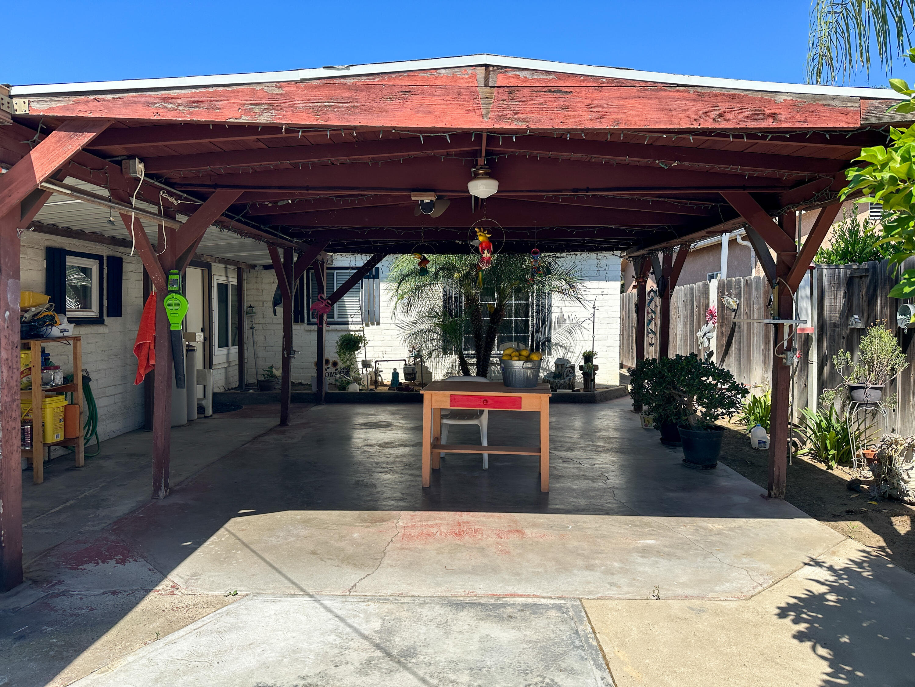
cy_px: 344
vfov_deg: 56.8
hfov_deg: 71.6
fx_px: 634
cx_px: 458
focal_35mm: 24
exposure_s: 1/2700
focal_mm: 6.86
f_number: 1.8
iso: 80
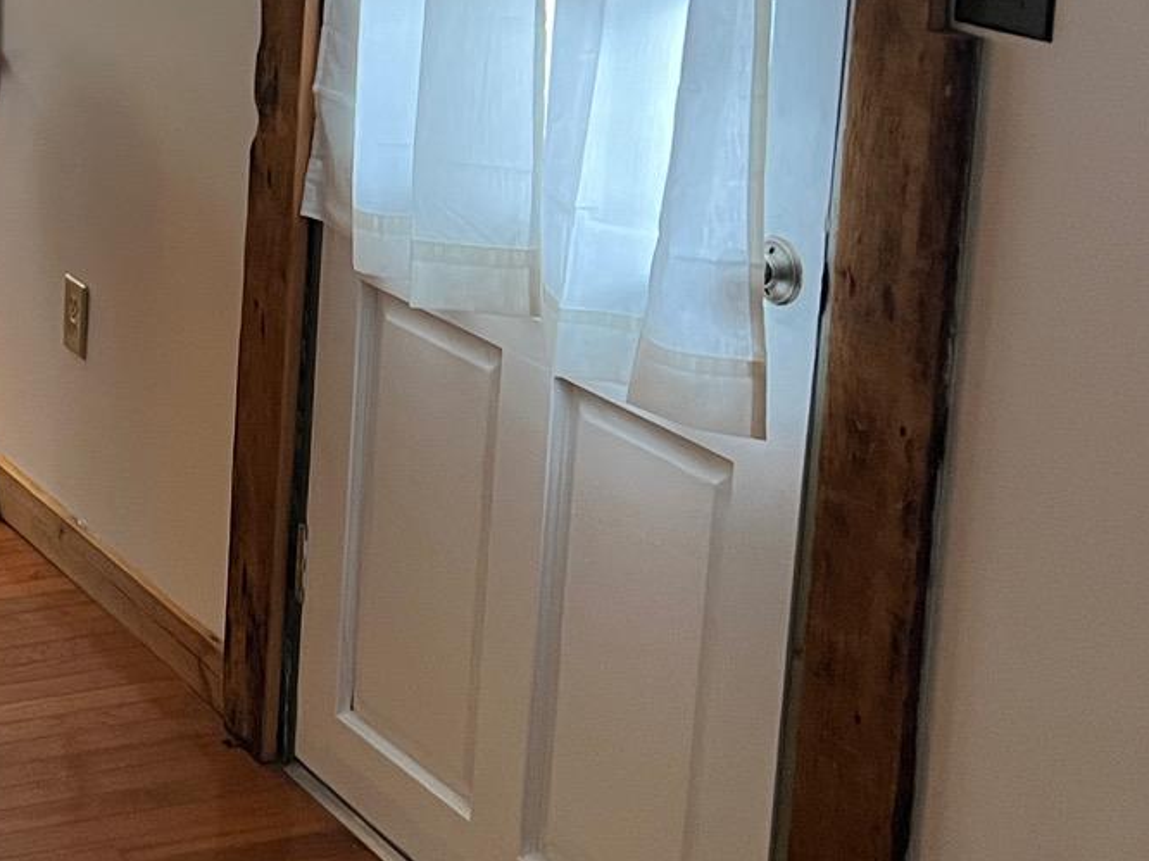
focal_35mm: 80
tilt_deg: -12.9
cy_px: 145
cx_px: -243
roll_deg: +0.1
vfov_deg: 18.2
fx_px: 2654
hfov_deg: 22.4
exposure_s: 1/60
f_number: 1.5
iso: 160
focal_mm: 5.7
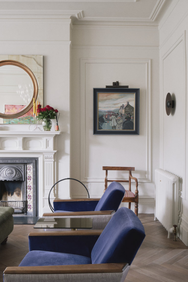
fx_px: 282
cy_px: 141
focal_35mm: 36
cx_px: 94
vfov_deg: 53.1
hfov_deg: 36.9
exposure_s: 5
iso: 200
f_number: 11
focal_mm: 24.2
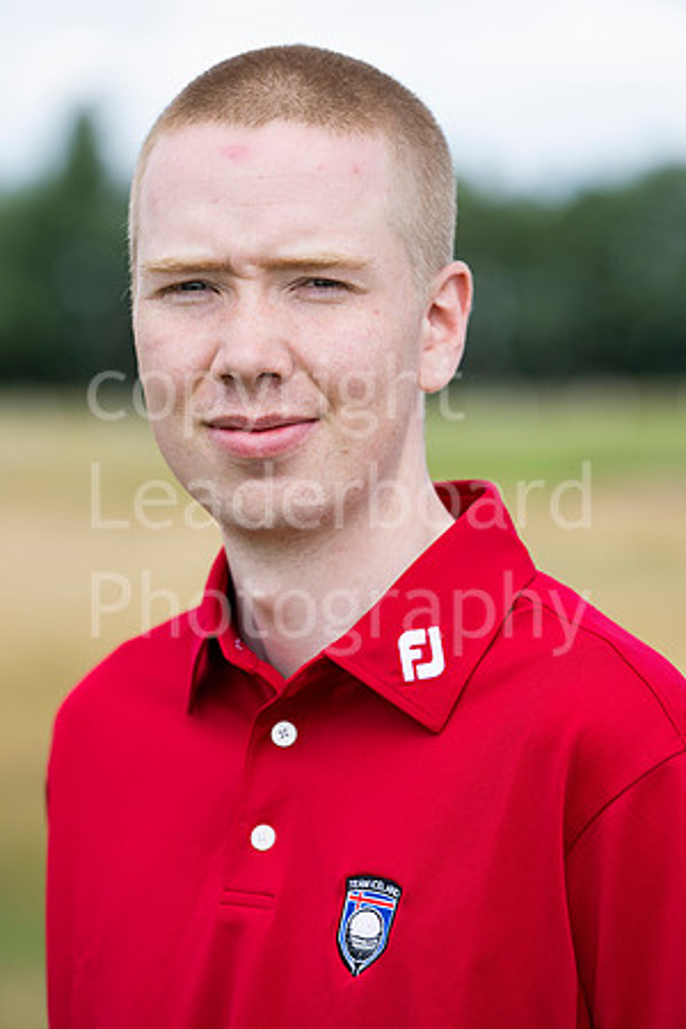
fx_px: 4716
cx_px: 343
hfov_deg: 8.3
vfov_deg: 12.5
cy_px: 514
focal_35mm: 165
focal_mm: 165
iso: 400
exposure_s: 1/1600
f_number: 4.5
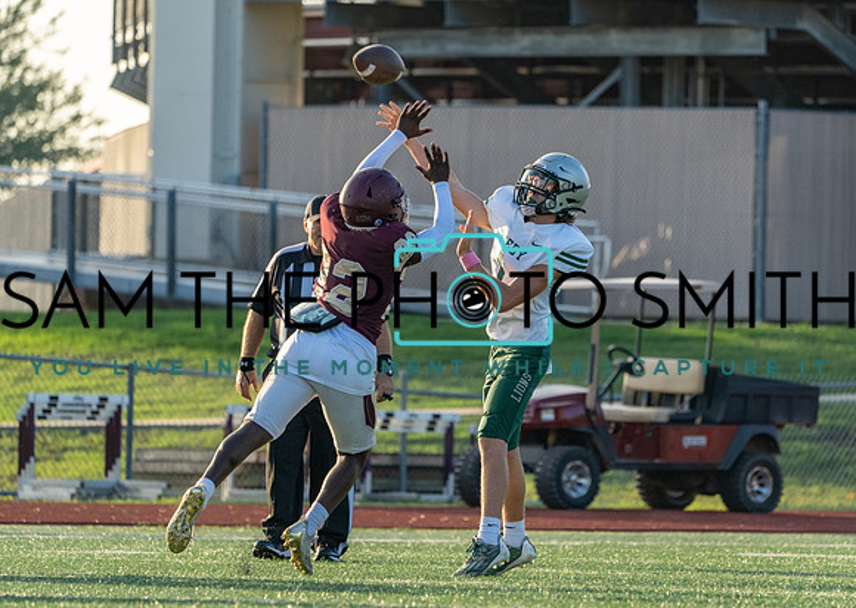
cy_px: 321
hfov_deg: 4.5
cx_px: 488
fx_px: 10929
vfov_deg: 3.2
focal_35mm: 450
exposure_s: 1/1250
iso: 1600
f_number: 8
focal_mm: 400
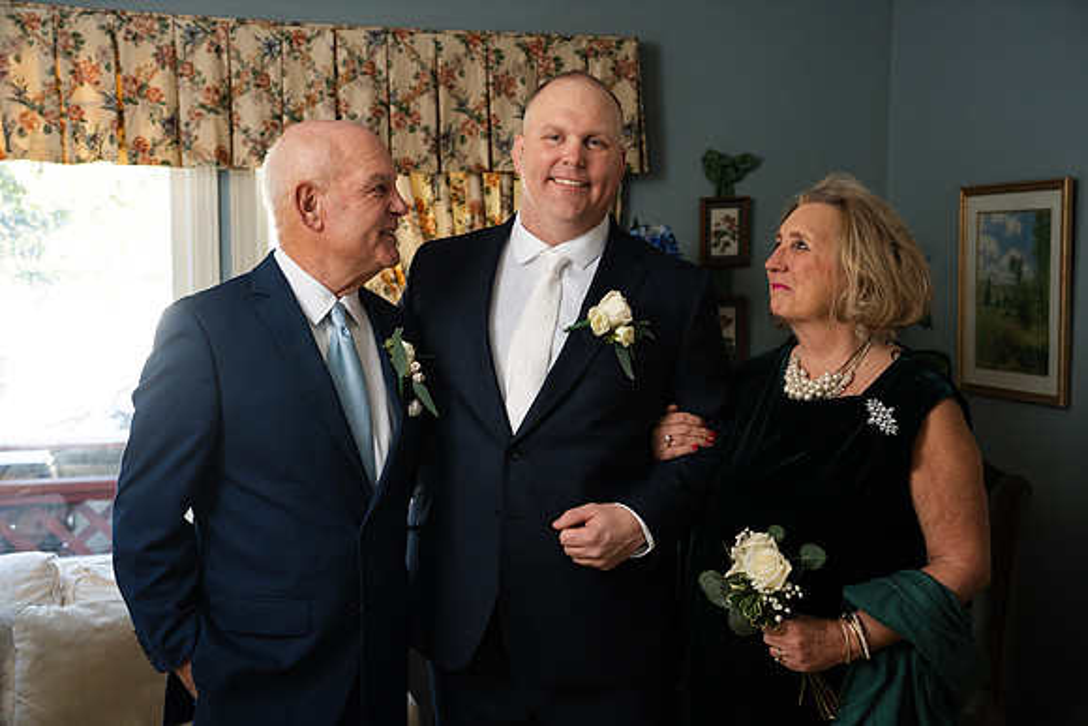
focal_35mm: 47
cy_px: 363
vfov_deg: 28.7
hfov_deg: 41.9
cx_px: 544
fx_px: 1421
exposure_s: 1/200
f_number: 4
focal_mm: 47
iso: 800
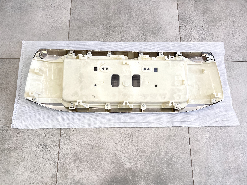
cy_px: 92
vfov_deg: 53.1
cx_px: 124
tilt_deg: -75.0
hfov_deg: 67.3
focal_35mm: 26
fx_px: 186
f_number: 1.5
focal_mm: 5.7
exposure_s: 1/100
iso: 125
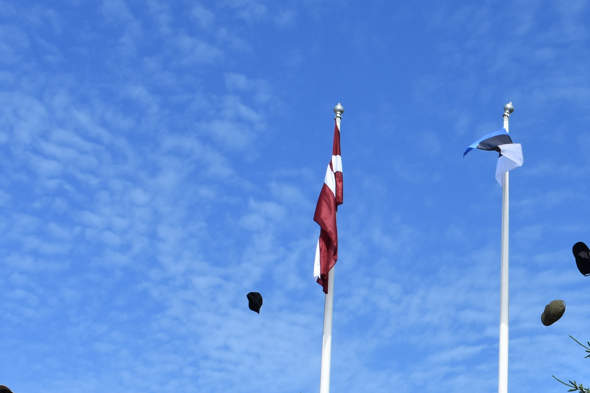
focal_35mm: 95
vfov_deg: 14.1
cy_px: 409
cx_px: 628
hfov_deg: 20.6
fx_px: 1557
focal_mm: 24
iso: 140
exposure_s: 1/500
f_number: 8
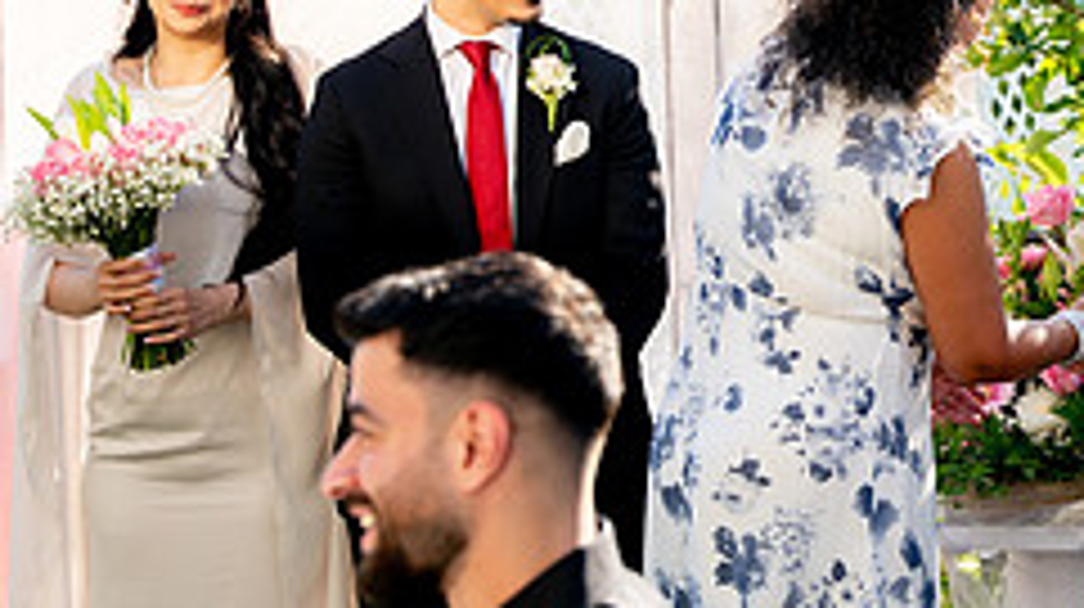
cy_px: 151
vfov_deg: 8.1
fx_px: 4278
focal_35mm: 149
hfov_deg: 14.1
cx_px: 1250
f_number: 3.5
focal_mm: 59
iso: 200
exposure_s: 1/640
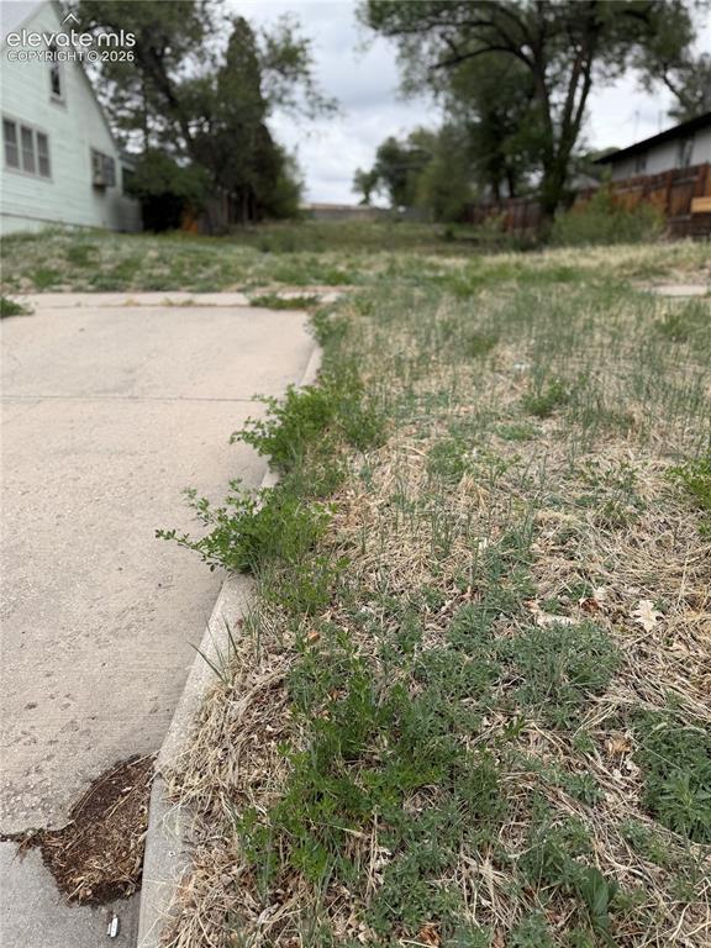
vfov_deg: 71.6
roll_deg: -2.9
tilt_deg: -17.4
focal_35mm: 24
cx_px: 356
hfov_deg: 56.8
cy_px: 474
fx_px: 657
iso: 80
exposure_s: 1/3425
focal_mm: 6.76
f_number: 1.78
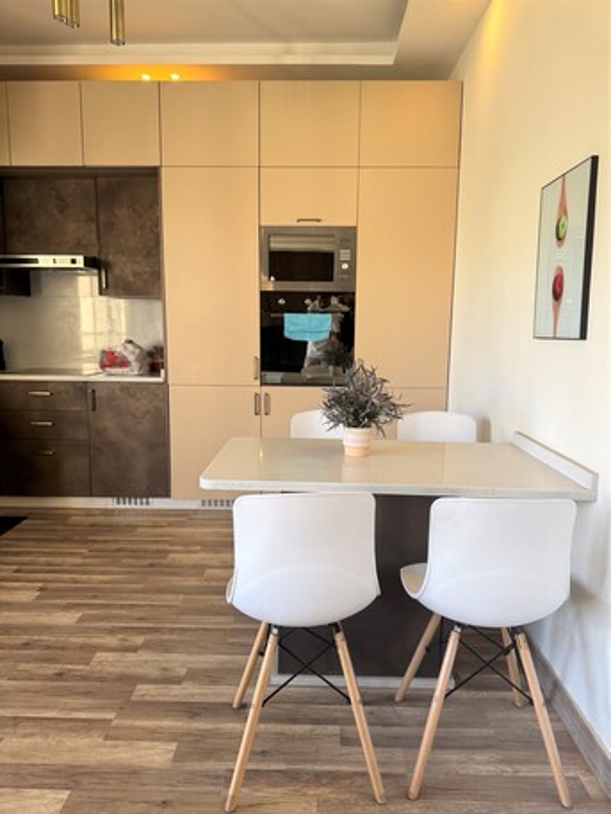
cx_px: 306
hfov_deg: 56.8
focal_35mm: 24
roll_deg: +0.2
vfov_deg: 71.6
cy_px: 407
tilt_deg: -8.3
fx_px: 565
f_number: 1.78
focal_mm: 6.76
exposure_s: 1/121
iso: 160
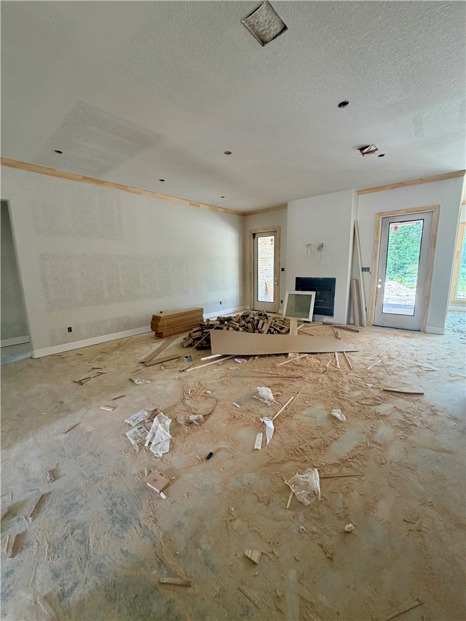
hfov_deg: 85.7
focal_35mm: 14
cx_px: 233
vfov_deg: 102.1
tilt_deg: -9.9
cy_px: 310
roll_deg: +0.3
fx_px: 251
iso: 200
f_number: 2.2
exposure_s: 1/121
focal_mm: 2.22
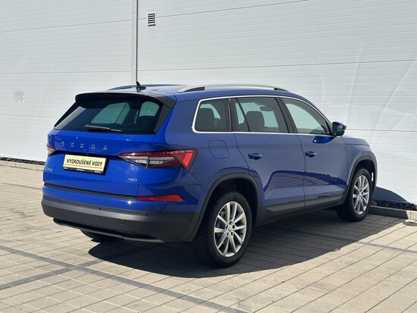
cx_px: 208
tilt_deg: -4.2
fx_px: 578
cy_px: 156
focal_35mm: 48
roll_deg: -0.9
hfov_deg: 39.6
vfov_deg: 30.3
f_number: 1.78
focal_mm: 6.86
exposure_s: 1/6211
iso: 64
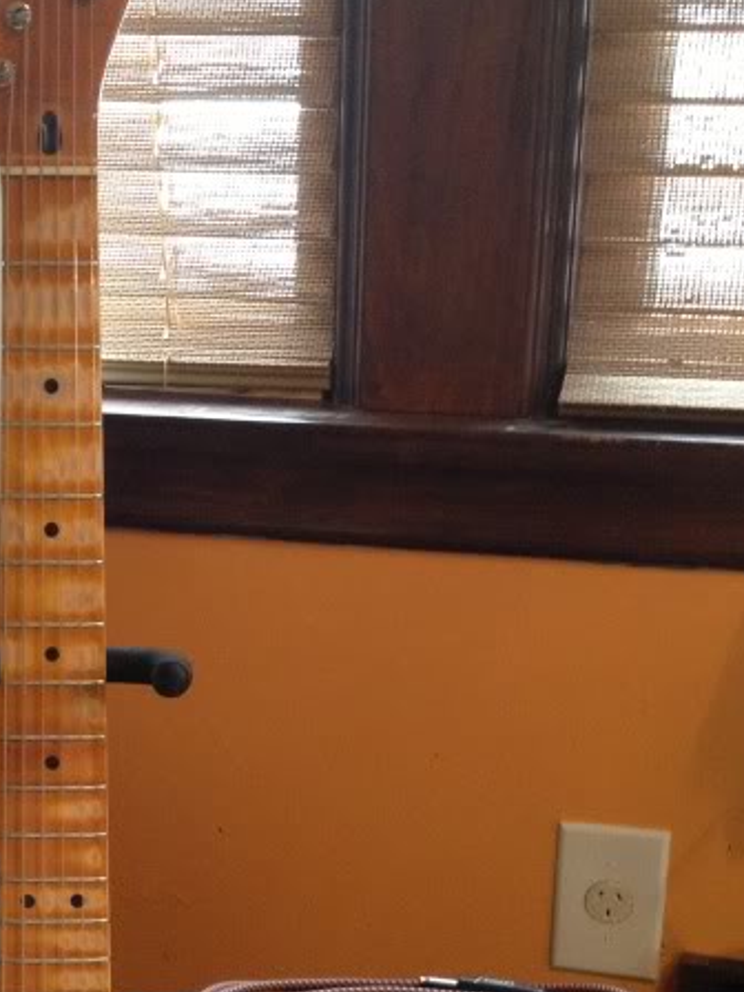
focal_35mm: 80
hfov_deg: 18.1
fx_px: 2293
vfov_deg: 24.0
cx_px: 71
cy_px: 824
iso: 200
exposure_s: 1/20
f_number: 2.4
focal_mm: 4.3
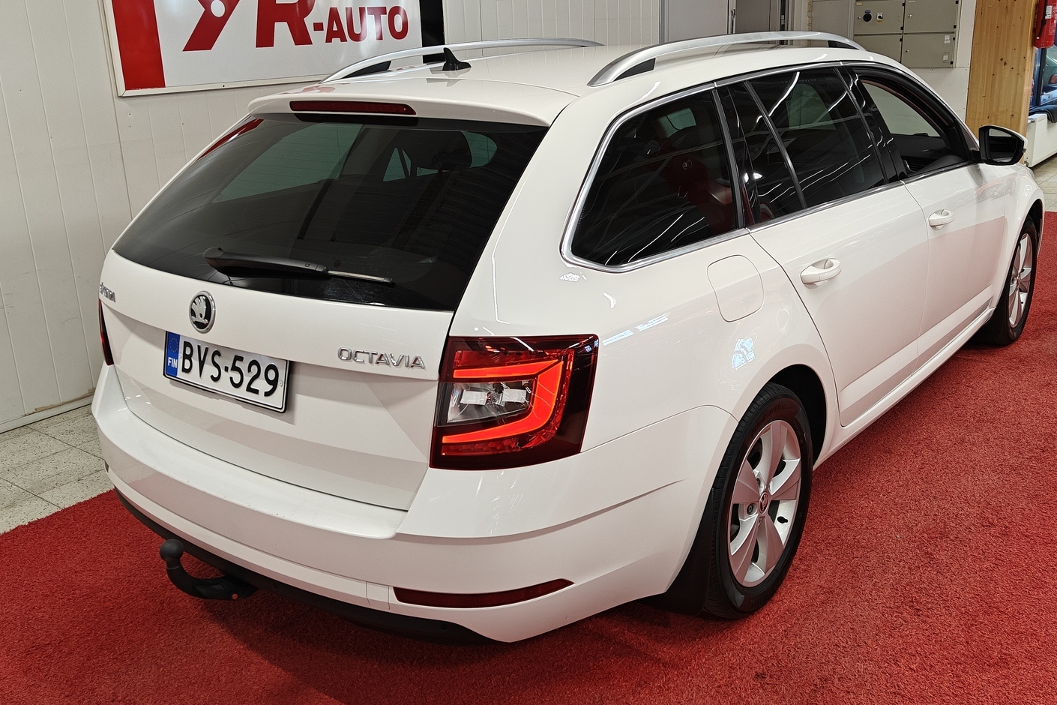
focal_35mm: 34
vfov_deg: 38.8
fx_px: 998
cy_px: 319
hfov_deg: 55.8
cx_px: 535
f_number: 1.8
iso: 80
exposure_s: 1/100
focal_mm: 5.59
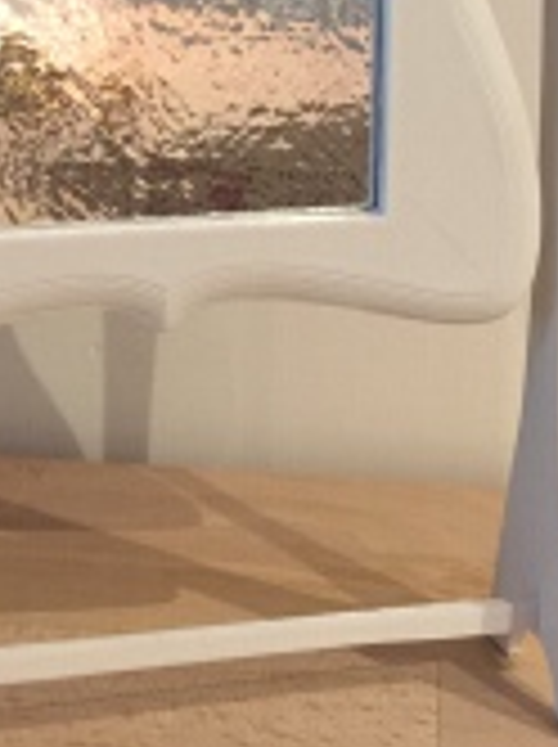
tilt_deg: -6.1
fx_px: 1508
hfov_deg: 20.8
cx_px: 148
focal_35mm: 70
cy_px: 22
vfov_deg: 26.5
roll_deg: +0.5
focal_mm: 4.15
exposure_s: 1/17
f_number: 2.2
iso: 100
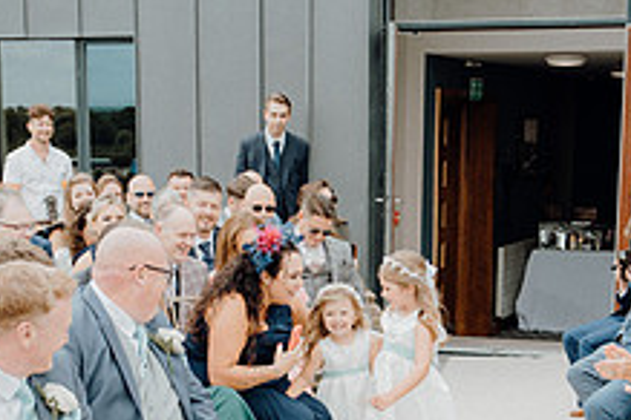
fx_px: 1577
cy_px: 499
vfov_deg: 14.7
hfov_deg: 22.6
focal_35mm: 90
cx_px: 308
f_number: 3.5
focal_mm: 34
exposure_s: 1/400
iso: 125
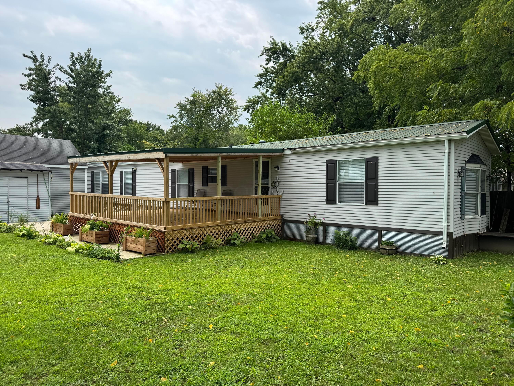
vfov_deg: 56.8
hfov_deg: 71.6
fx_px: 356
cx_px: 257
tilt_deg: -2.4
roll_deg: -2.2
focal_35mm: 24
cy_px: 193
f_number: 1.78
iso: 80
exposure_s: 1/2506
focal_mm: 6.76
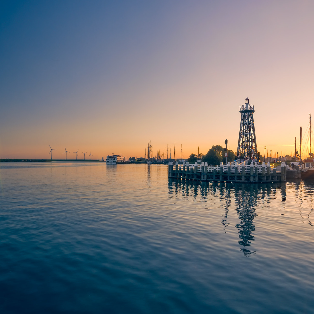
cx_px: 186
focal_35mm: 22
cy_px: 161
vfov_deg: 70.5
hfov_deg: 69.9
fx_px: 222
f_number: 13
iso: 100
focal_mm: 11
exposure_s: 1/40
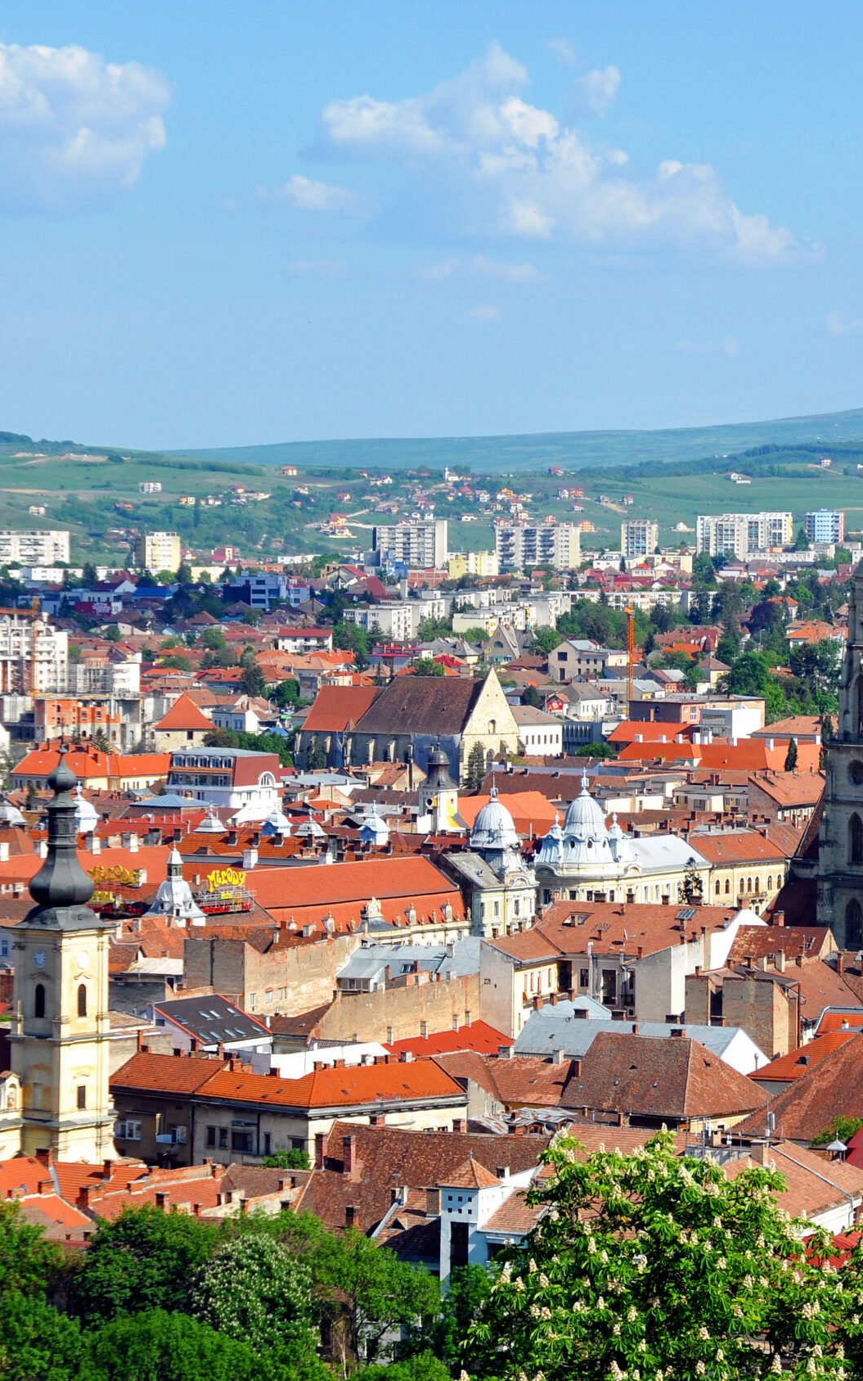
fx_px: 5229
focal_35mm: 139
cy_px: 693
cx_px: 719
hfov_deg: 9.4
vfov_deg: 15.0
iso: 200
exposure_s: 1/400
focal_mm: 60
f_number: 10
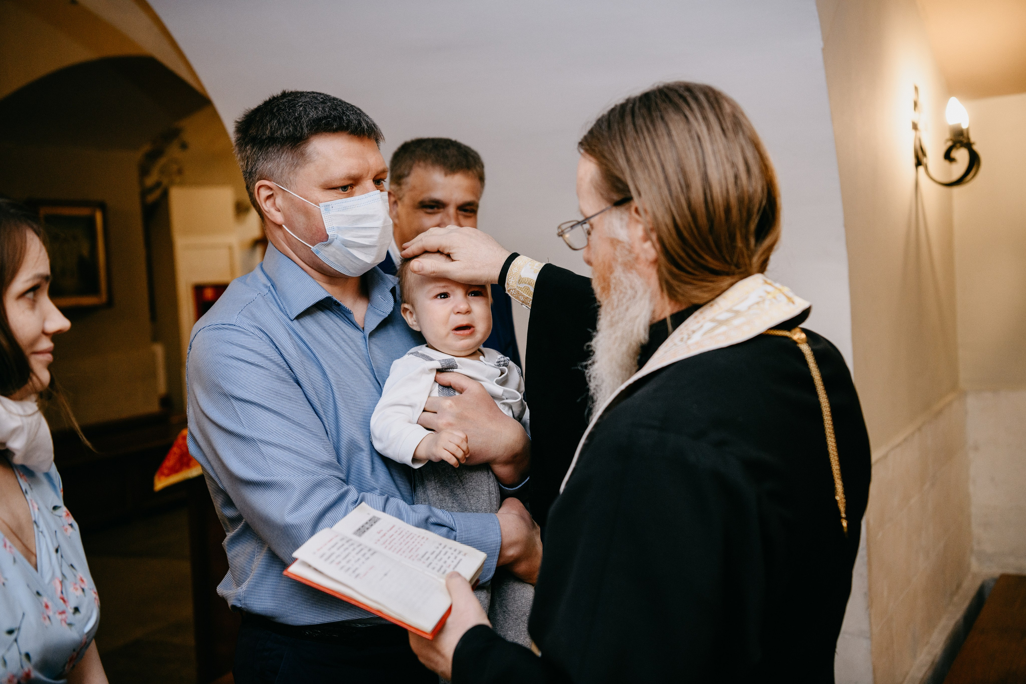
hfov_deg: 41.1
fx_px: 1368
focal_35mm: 48
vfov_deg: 28.1
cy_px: 342
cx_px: 513
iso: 500
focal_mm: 48
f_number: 3.5
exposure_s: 1/160
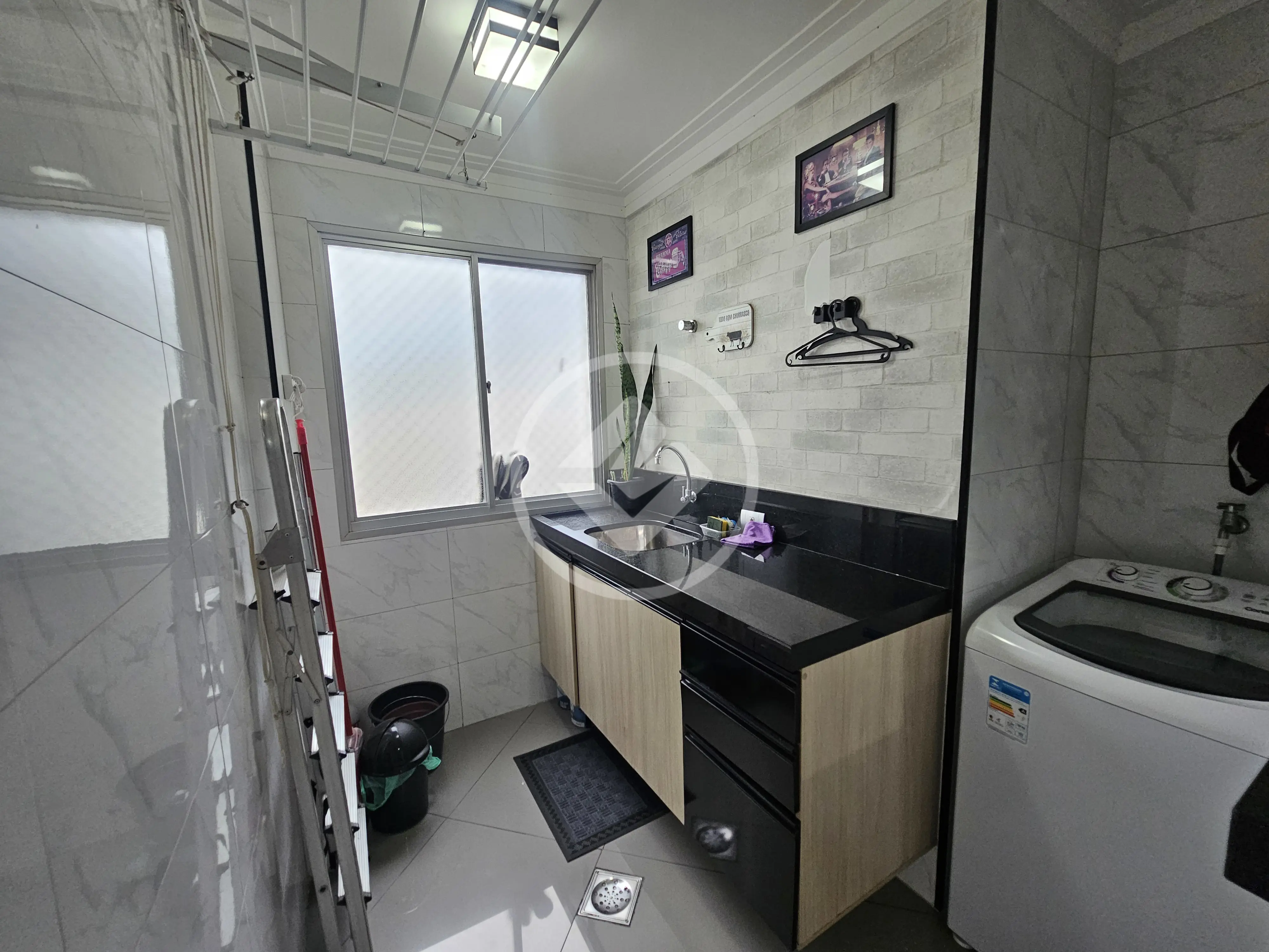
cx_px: 634
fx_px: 477
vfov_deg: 89.9
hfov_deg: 106.2
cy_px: 476
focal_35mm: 13
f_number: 2.2
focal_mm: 2.2
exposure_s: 1/60
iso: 200
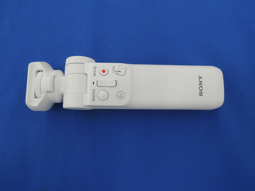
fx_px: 184
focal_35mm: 25
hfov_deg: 69.4
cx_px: 124
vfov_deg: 54.9
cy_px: 97
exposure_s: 1/80
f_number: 2.8
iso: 100
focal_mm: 4.3
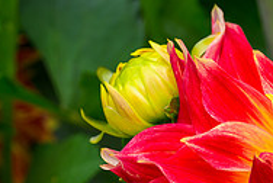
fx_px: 3608
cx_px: 352
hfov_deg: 4.3
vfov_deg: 2.9
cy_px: 195
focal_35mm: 475
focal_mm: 120
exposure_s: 1/250
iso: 64
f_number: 5.6
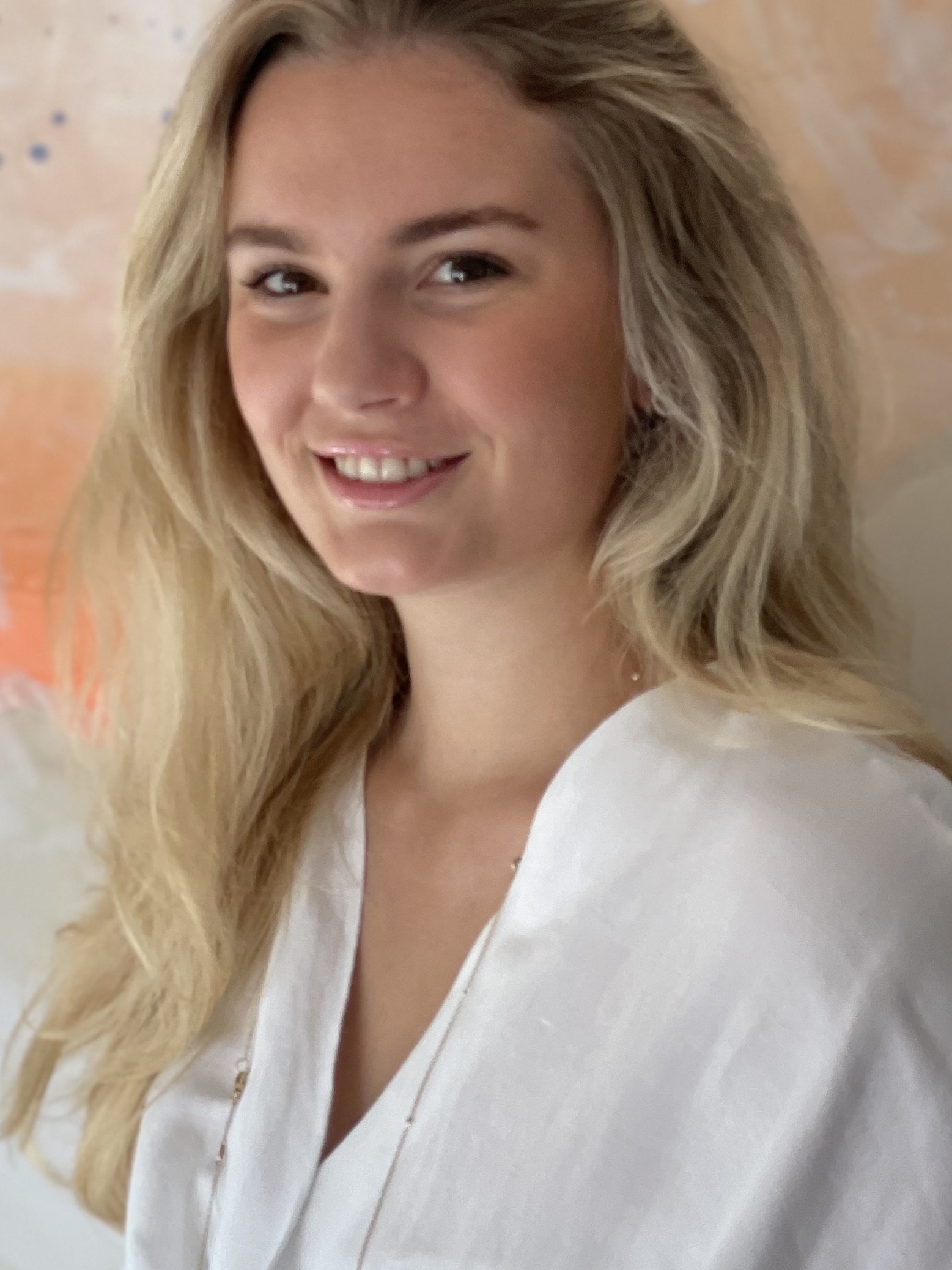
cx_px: 79
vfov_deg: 19.2
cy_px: 246
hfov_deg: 14.5
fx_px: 3704
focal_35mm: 101
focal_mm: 6
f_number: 2
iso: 80
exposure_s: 1/122
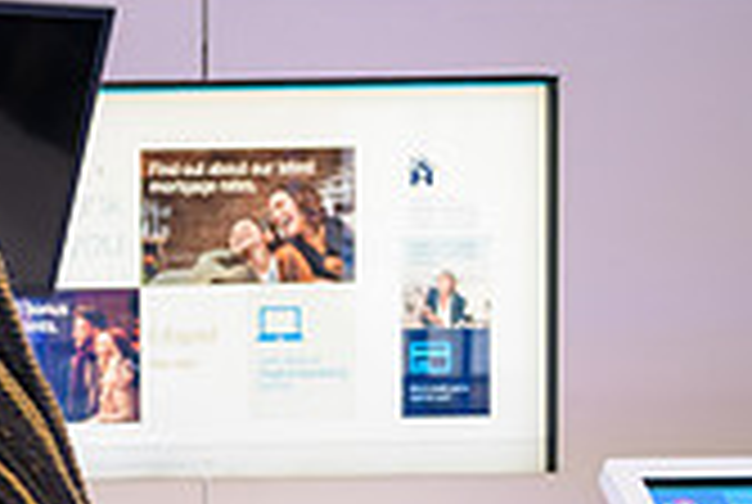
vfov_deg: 11.6
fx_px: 2469
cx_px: -464
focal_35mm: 118
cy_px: 353
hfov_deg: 15.6
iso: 1000
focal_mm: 34
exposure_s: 1/125
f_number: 3.2
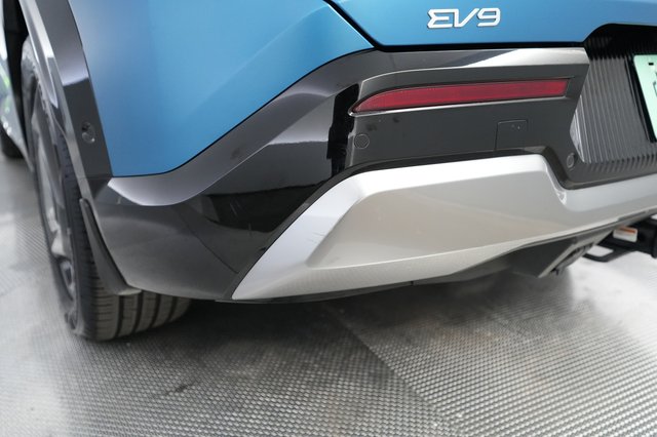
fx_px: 474
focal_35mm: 26
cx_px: 328
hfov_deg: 69.4
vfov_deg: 49.5
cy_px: 218
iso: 4000
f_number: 2.8
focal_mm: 26
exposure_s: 1/160
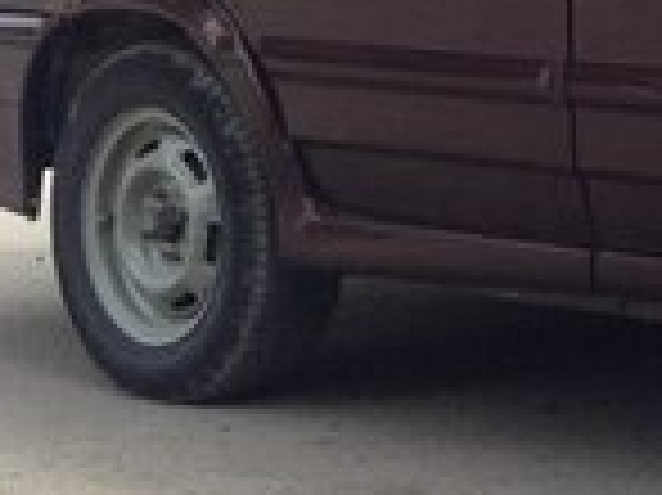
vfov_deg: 9.9
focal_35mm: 148
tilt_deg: -2.0
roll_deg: -2.2
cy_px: -70
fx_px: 2828
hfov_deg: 12.2
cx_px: 1211
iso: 50
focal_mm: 4.12
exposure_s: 1/407
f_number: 2.4
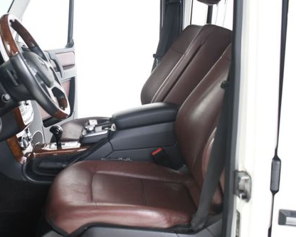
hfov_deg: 35.7
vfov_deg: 29.1
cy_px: 128
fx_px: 456
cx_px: 105
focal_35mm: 52
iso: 100
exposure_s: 1/160
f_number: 4
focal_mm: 18
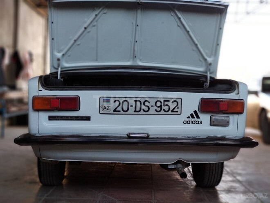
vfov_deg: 28.0
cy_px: 102
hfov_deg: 36.8
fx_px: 406
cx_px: 135
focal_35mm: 52
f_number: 2.6
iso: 250
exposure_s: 1/50
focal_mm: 5.99
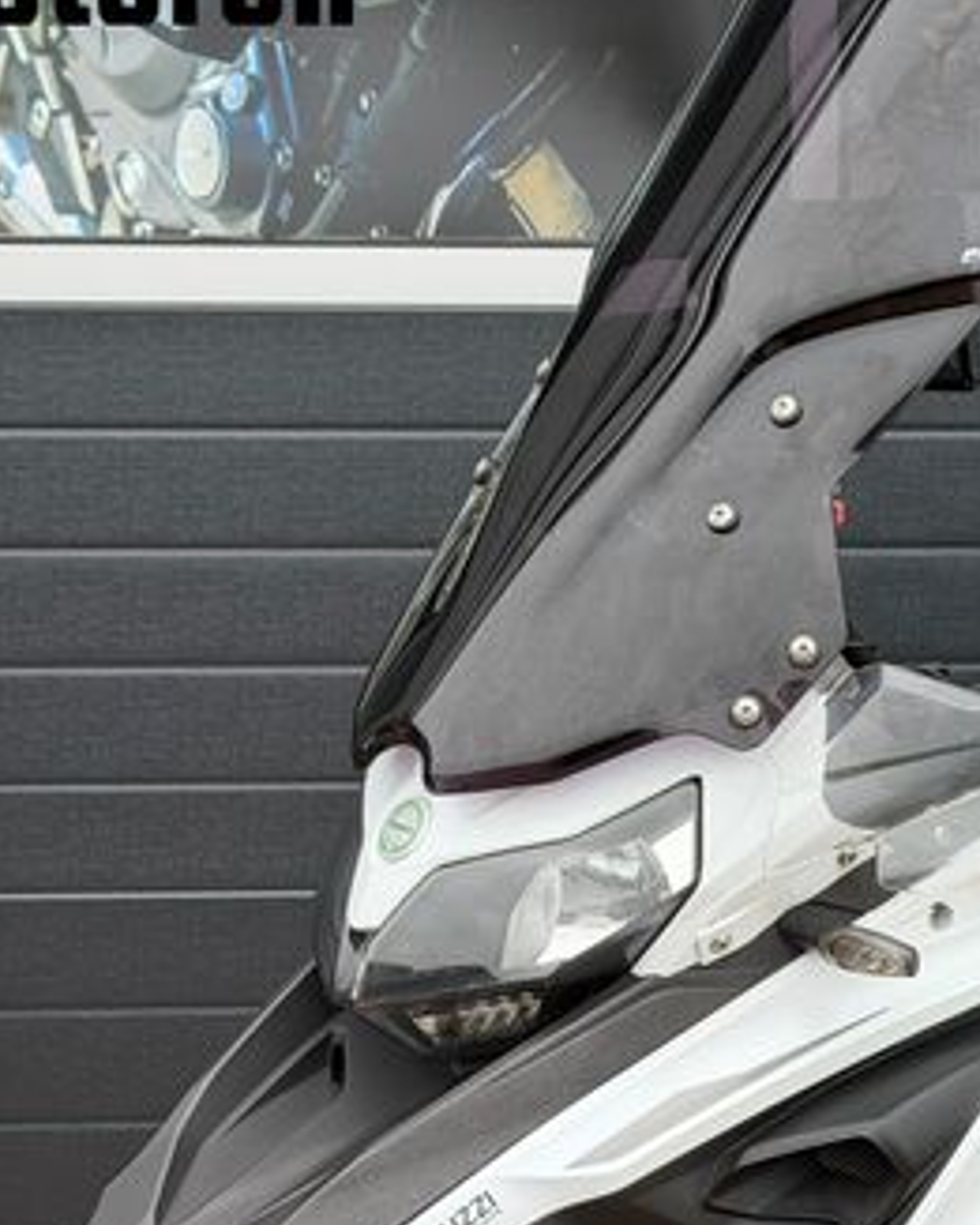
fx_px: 3334
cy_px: 676
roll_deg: +0.7
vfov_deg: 20.8
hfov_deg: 16.2
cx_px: 1074
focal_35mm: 92
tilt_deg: -10.7
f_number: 1.78
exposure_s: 1/496
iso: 80
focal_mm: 6.76
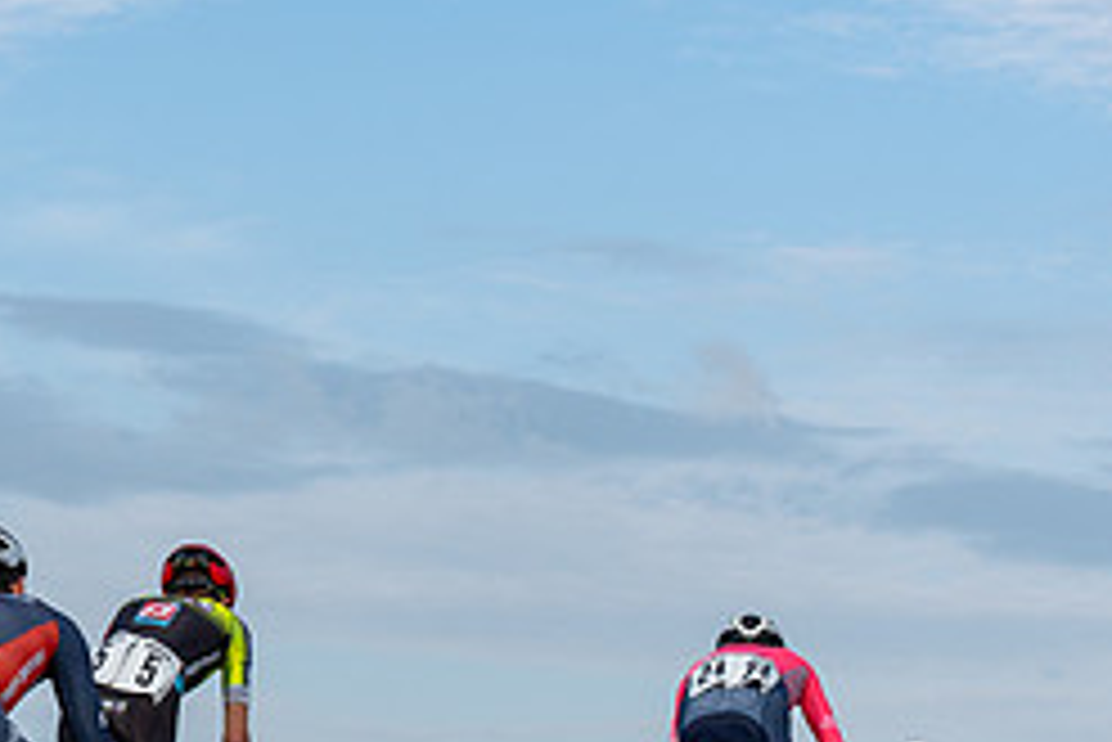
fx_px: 4450
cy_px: 477
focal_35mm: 144
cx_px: -28
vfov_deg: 9.5
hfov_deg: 14.0
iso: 200
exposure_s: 1/500
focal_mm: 55
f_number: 5.6
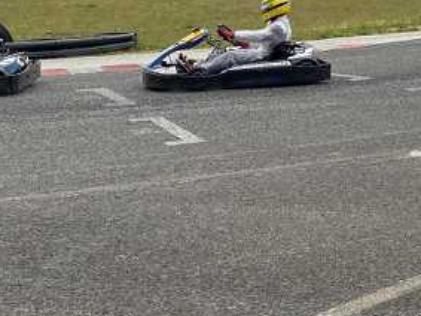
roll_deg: +0.9
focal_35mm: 98
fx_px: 1191
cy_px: -70
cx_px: 551
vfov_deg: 14.6
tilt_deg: -2.5
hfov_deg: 18.6
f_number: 1.8
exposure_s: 1/1585
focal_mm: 4.25
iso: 32
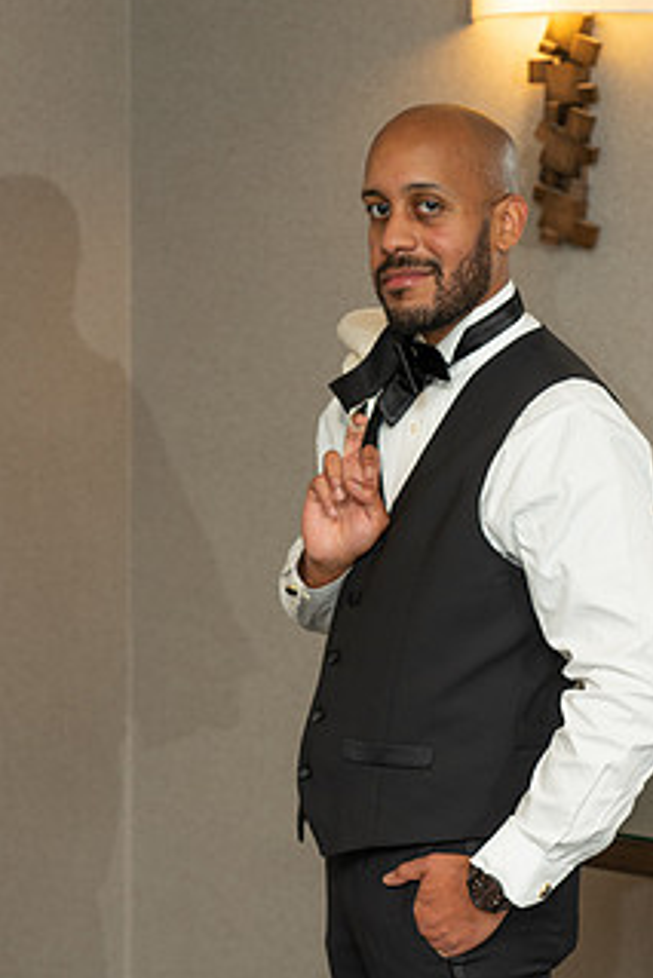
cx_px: 454
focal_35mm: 86
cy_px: 616
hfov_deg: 15.9
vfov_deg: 23.6
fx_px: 2337
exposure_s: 1/100
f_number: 4
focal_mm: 61
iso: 200
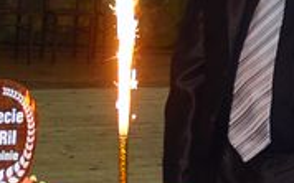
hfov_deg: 15.7
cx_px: -2
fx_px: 1049
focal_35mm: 131
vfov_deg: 9.9
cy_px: 162
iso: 640
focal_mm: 18
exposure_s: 1/60
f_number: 4
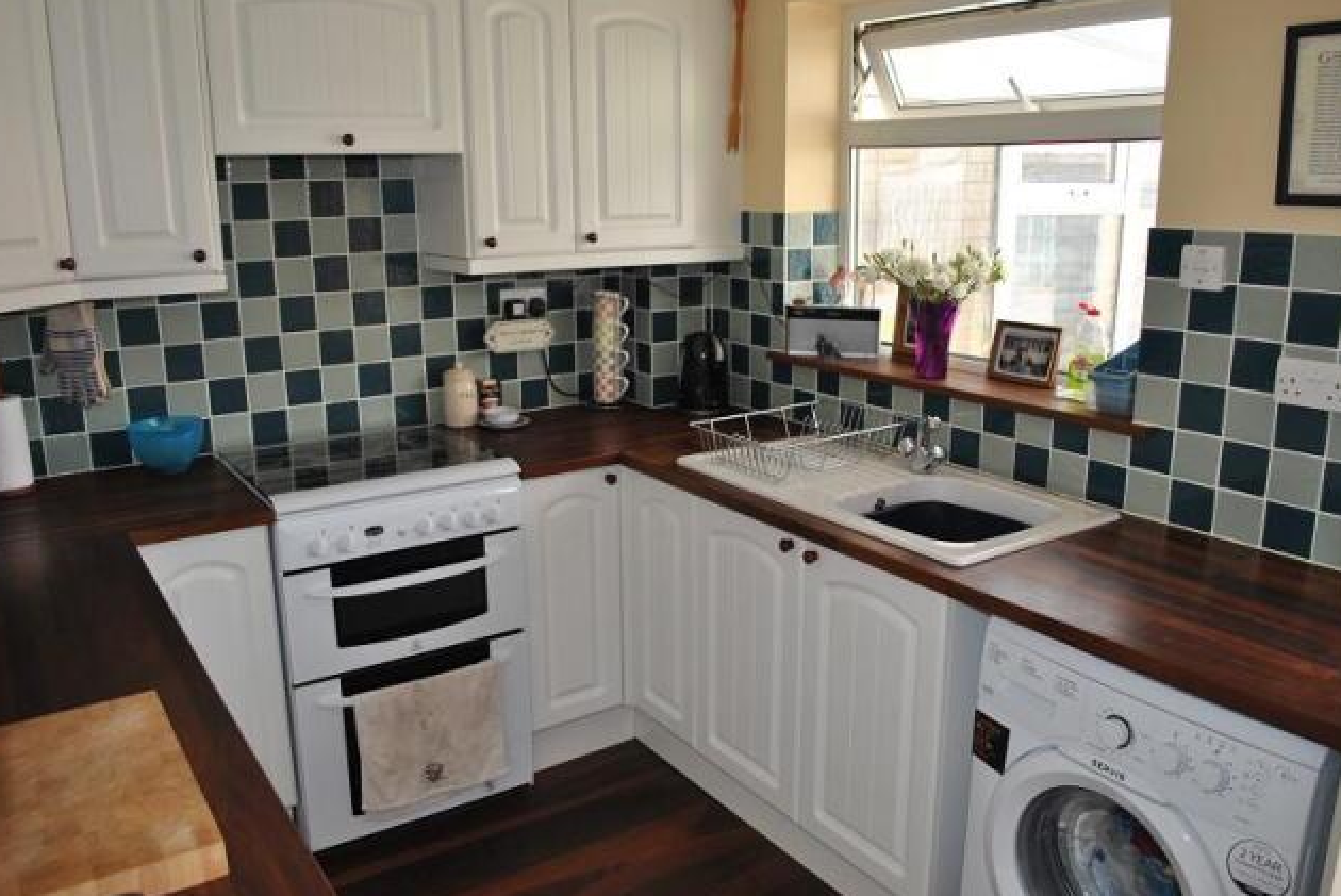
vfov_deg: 46.5
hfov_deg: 65.4
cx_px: 667
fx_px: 1044
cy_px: 446
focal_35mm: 28
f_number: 3.5
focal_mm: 18
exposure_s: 1/80
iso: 200
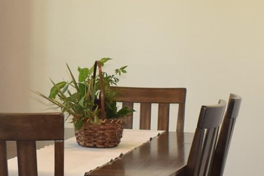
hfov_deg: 18.8
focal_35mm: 108
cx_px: 69
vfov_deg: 12.6
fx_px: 792
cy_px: 142
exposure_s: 1/100
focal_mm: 18
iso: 800
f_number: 5
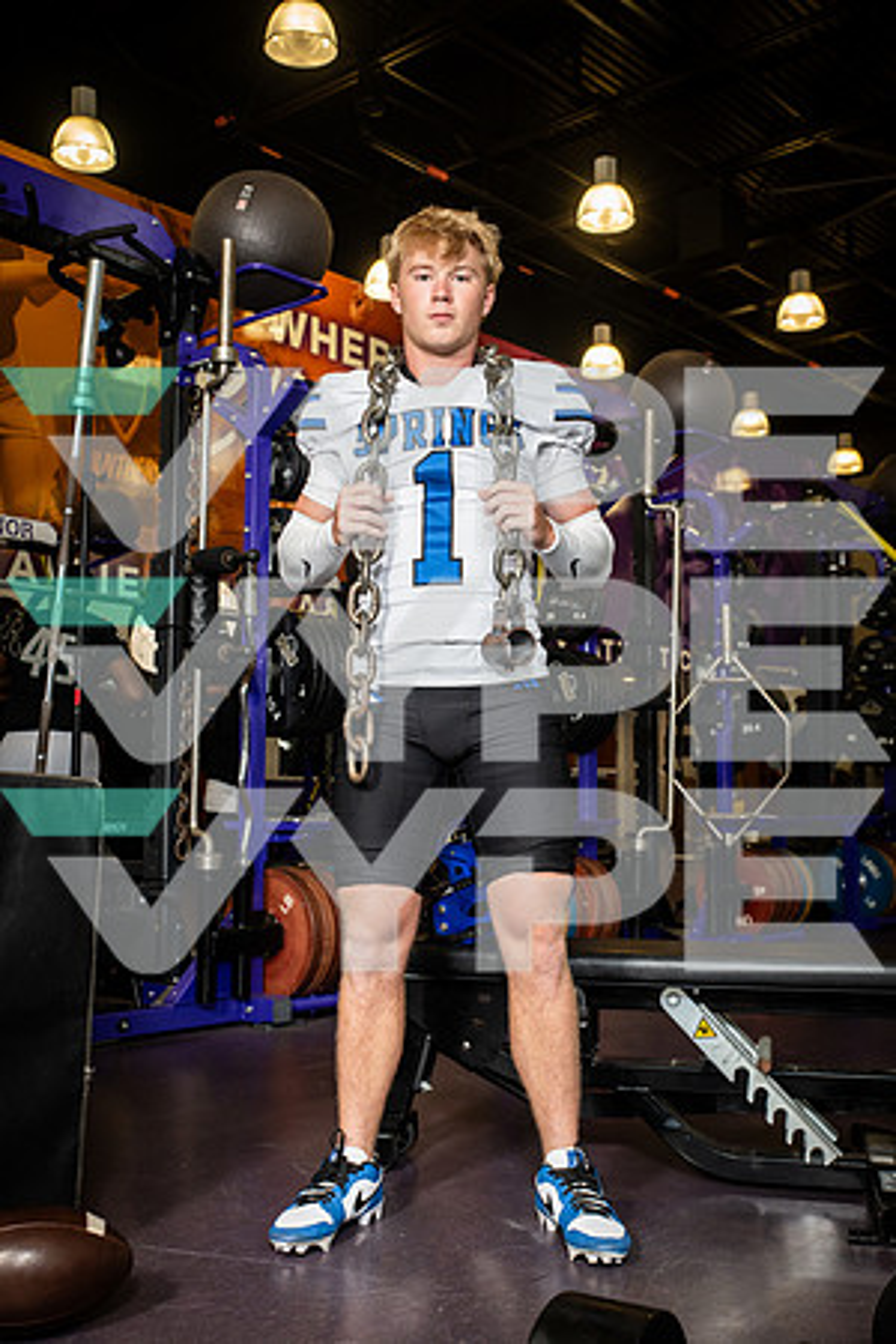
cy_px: 672
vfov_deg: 53.1
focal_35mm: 36
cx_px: 448
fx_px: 1344
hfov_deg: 36.9
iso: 500
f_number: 5.6
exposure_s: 1/250
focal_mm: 36
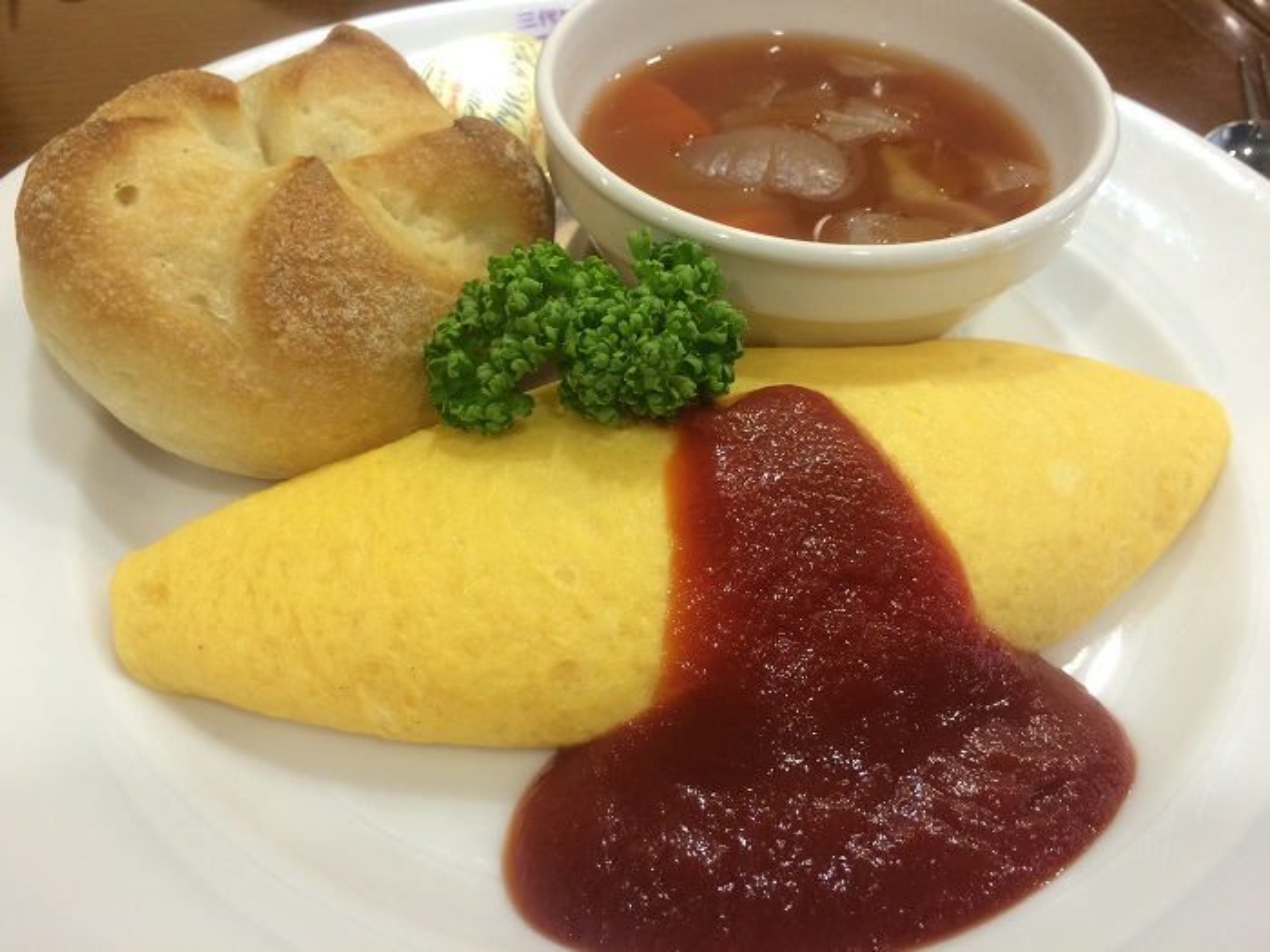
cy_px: 476
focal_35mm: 29
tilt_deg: -47.8
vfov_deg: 48.2
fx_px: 1064
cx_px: 635
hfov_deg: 61.7
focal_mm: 4.15
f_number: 2.2
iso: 100
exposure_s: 1/30
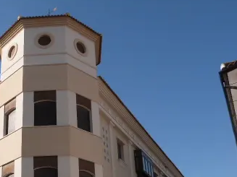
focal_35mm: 49
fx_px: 335
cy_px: 163
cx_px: 41
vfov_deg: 28.4
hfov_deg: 37.3
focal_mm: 4.5
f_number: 5.6
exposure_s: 1/400
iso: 100
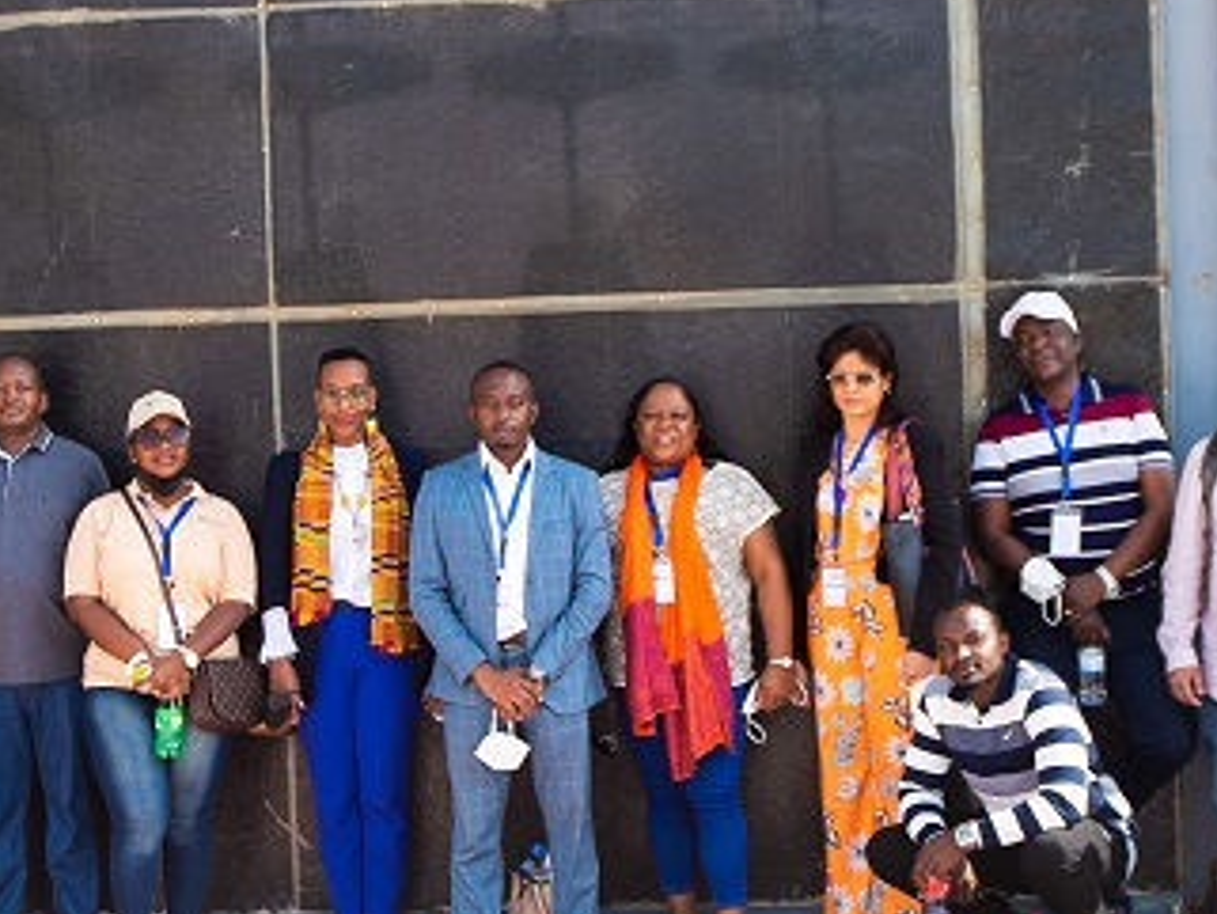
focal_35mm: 78
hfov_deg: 25.0
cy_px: 403
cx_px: 473
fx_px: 2743
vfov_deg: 18.9
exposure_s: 1/800
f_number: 3.2
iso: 160
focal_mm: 24
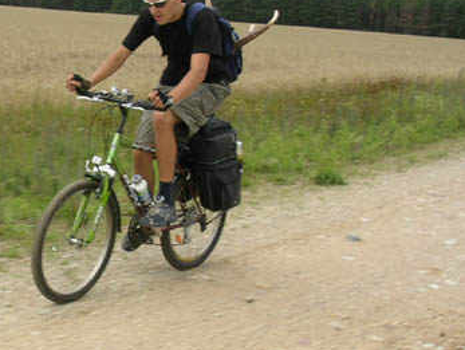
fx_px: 941
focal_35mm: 70
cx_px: 42
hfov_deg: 26.7
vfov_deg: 21.0
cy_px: 174
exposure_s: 1/184
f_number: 5.6
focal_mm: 5.8
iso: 50
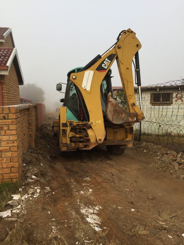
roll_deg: +1.1
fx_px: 206
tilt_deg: -6.3
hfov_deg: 48.2
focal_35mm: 29
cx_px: 92
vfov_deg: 61.7
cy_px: 122
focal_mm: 4.15
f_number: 2.2
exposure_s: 1/366
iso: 32
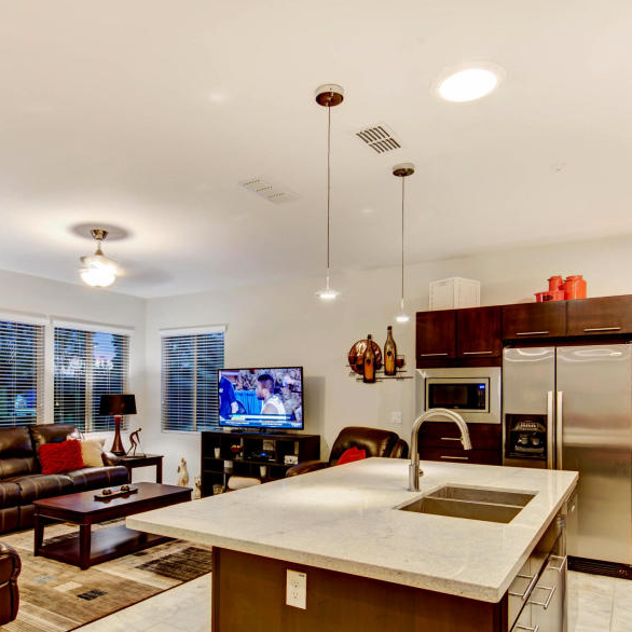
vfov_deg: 62.5
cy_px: 373
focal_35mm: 25
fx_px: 516
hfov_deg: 62.9
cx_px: 297
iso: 250
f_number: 11
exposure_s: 2
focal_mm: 15
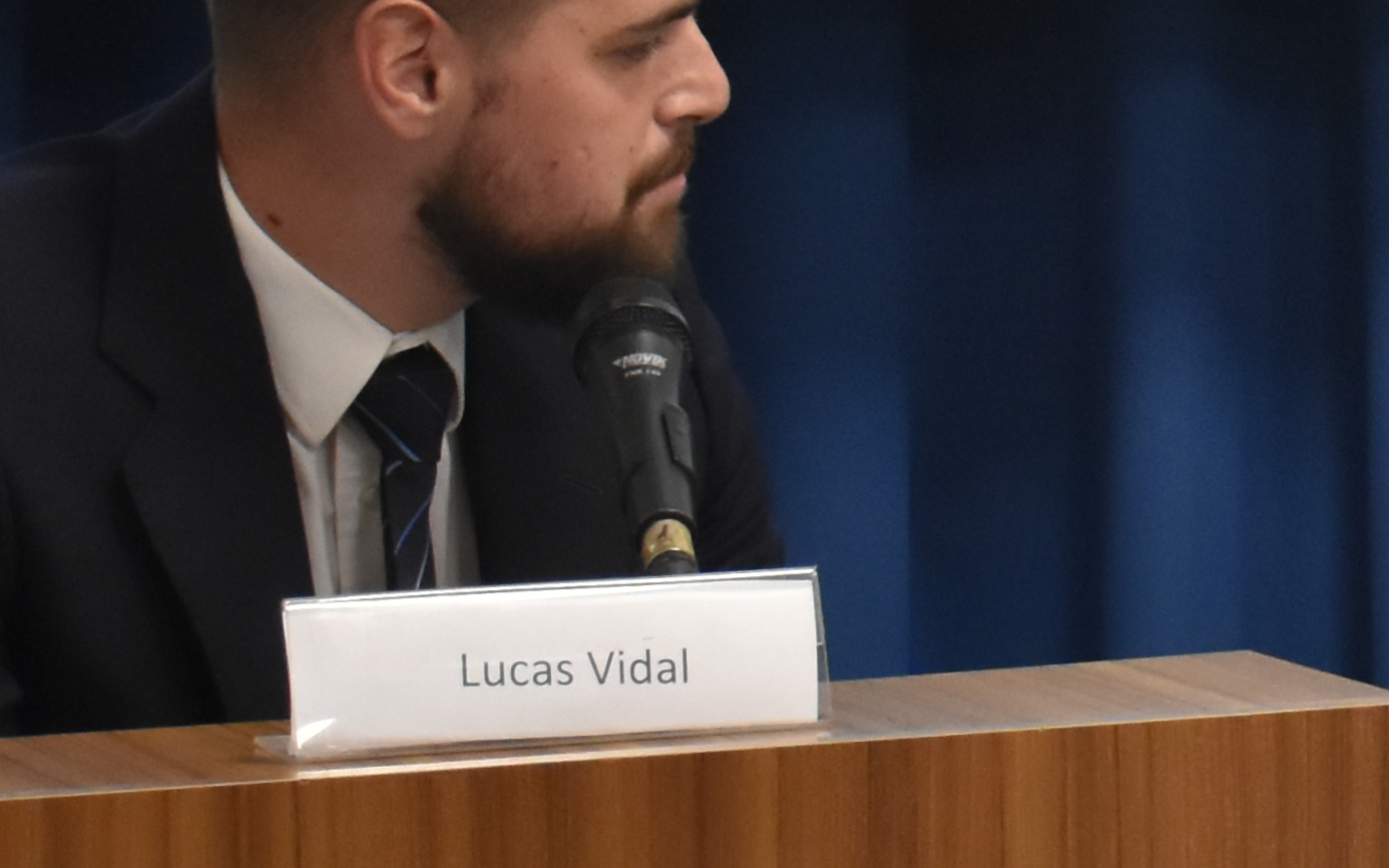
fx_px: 8517
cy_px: -557
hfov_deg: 8.8
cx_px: 2828
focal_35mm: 225
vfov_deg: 5.8
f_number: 5.6
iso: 1600
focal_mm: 34
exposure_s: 1/125
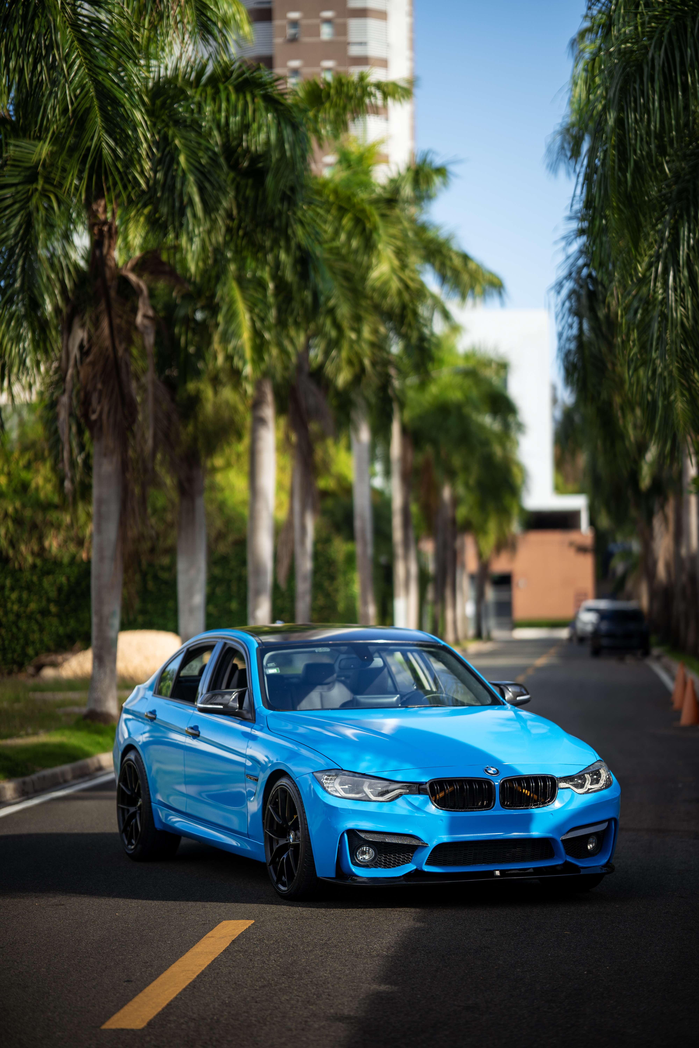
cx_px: 350
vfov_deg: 23.9
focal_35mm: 85
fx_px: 2475
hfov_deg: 16.1
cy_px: 524
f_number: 1.4
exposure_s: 1/3200
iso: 100
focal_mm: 85
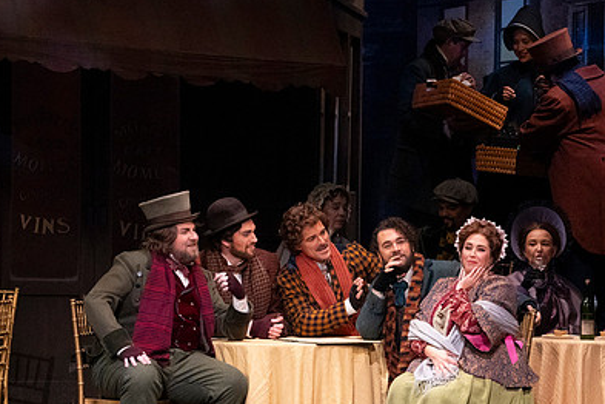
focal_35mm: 295
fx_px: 4957
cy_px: 277
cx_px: 376
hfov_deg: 7.0
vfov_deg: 4.7
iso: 16000
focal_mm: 200
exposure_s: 1/400
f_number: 11
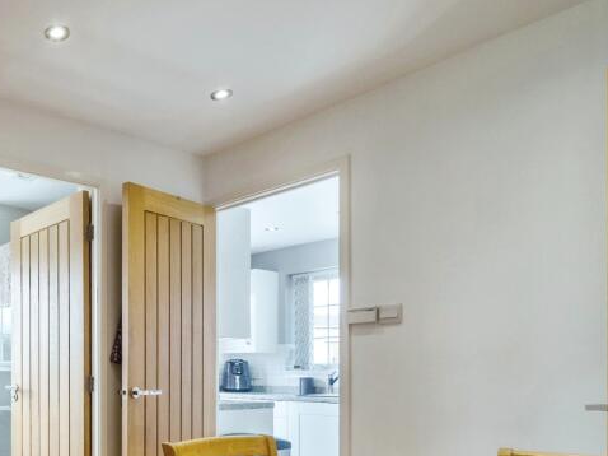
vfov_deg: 43.8
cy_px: 385
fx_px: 527
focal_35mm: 30
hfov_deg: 49.7
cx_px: 9
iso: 400
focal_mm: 7
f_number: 7.1
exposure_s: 1/50
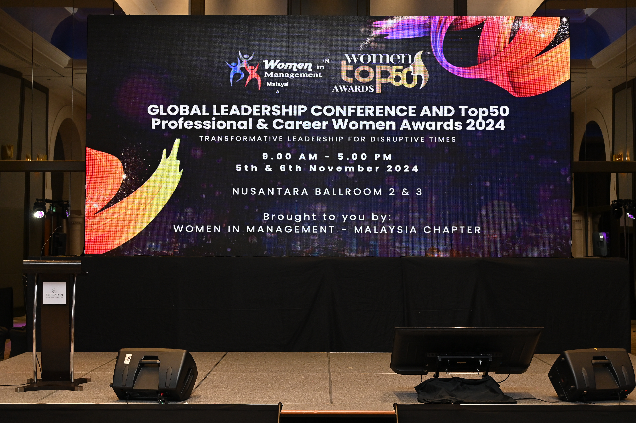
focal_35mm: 48
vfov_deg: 28.0
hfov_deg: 41.1
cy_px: 212
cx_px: 318
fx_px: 847
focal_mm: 48
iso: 2000
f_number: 4
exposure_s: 1/200
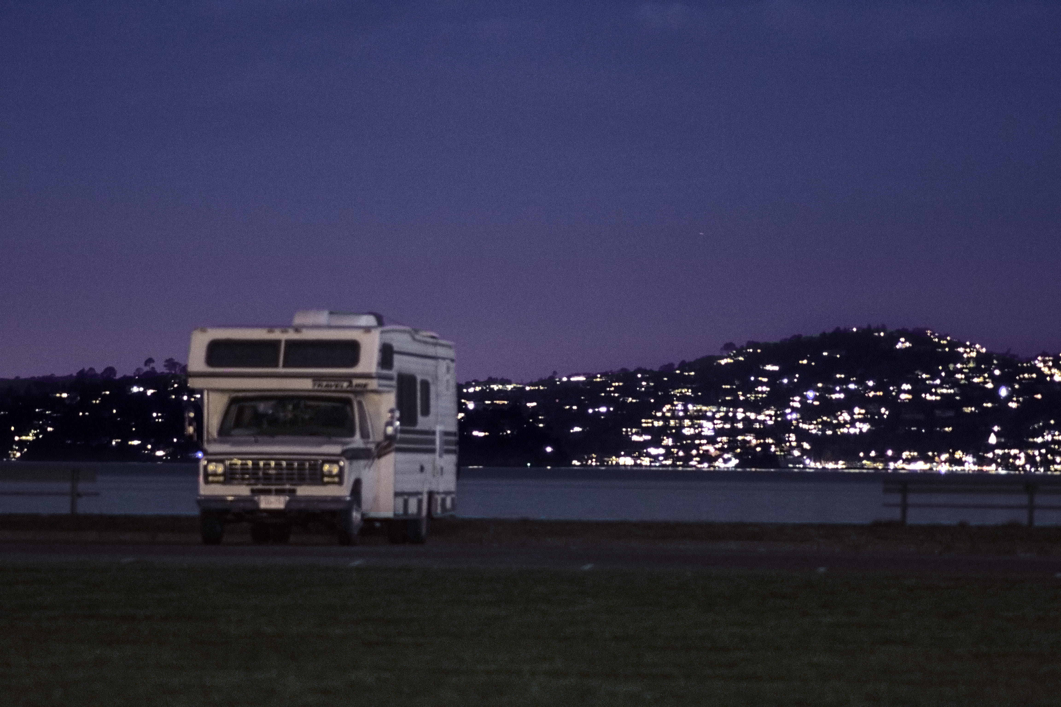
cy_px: 354
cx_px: 530
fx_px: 5747
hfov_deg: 10.5
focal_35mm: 195
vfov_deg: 7.0
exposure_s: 2.5
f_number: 4.2
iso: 800
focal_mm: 130
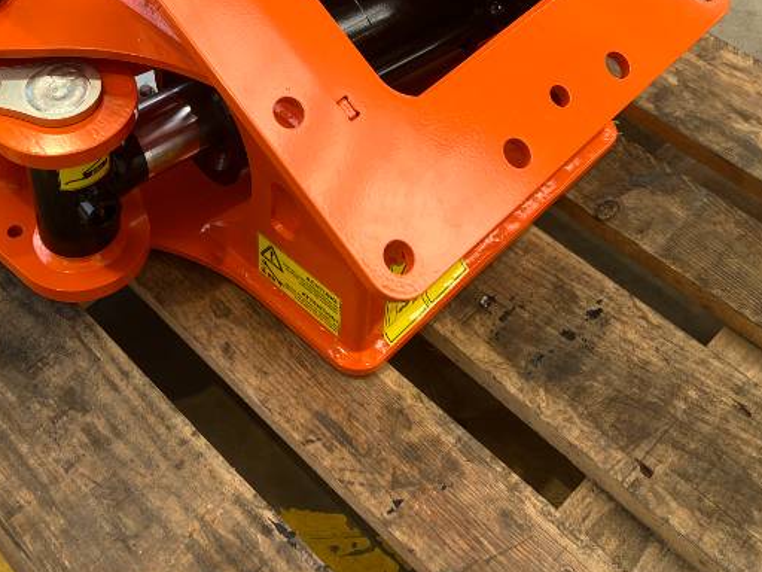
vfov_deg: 26.9
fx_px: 1145
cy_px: 39
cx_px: 271
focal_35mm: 52
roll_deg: +1.5
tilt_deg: -42.7
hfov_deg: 36.5
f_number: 1.5
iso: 40
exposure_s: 1/266
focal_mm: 5.7
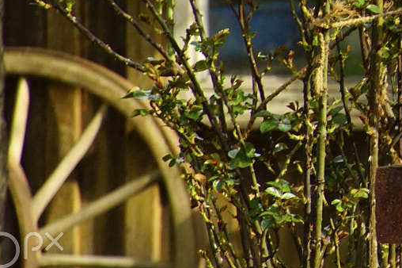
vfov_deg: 1.4
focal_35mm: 993
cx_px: 500
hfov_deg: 2.1
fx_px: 11081
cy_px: -68
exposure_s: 1/500
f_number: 8
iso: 640
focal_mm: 210
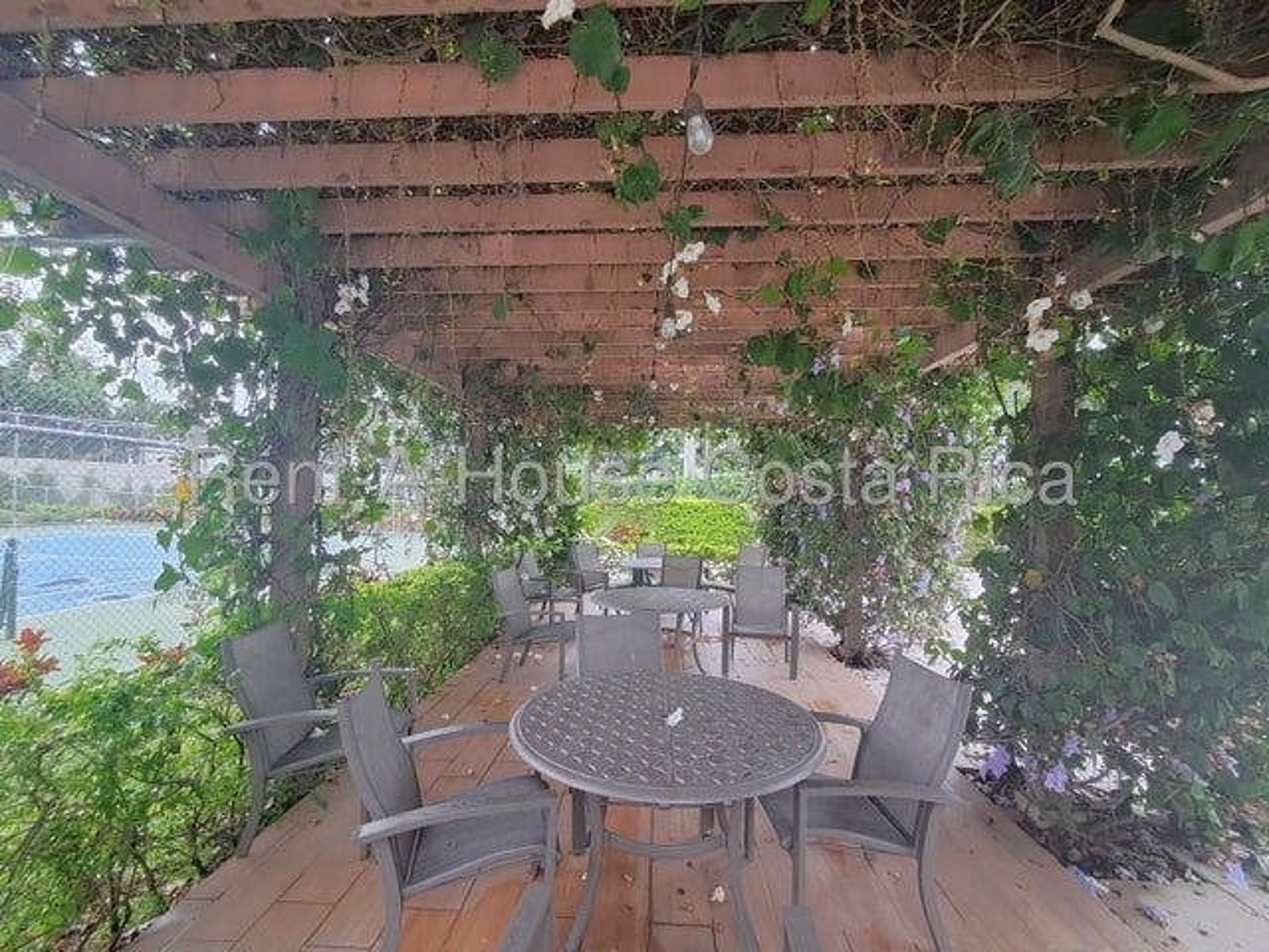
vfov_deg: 78.1
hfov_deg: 94.5
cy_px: 476
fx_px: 587
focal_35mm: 16
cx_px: 634
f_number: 2.2
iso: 200
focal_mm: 1.64
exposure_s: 1/24
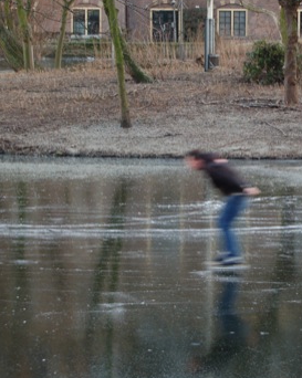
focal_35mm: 145
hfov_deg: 10.6
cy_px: 201
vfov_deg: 13.3
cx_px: 263
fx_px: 1621
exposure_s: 1/30
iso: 400
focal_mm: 55
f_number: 5.6
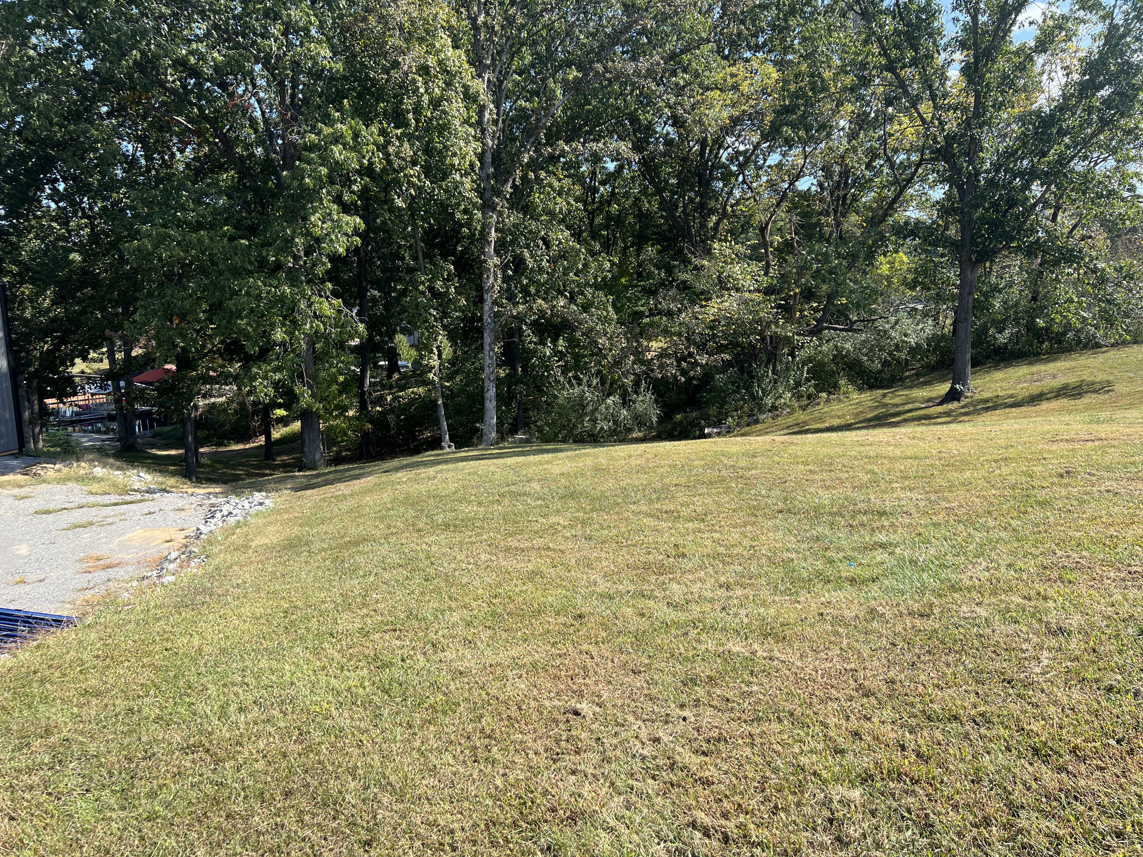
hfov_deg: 67.3
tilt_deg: -8.5
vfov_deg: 53.1
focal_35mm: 26
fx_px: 859
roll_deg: +1.8
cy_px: 428
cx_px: 572
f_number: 1.5
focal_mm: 5.7
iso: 50
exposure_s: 1/1553
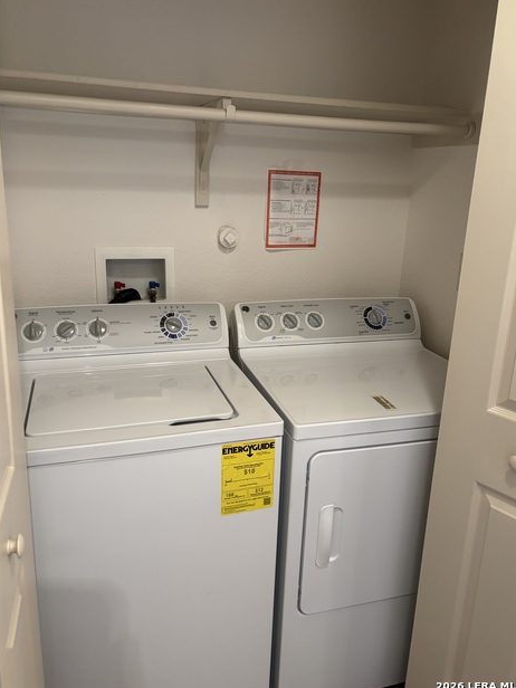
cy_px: 335
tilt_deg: -16.1
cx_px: 257
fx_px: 537
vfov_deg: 65.3
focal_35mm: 27
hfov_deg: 51.4
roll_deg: -3.5
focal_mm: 5.96
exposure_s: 1/60
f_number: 1.6
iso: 320
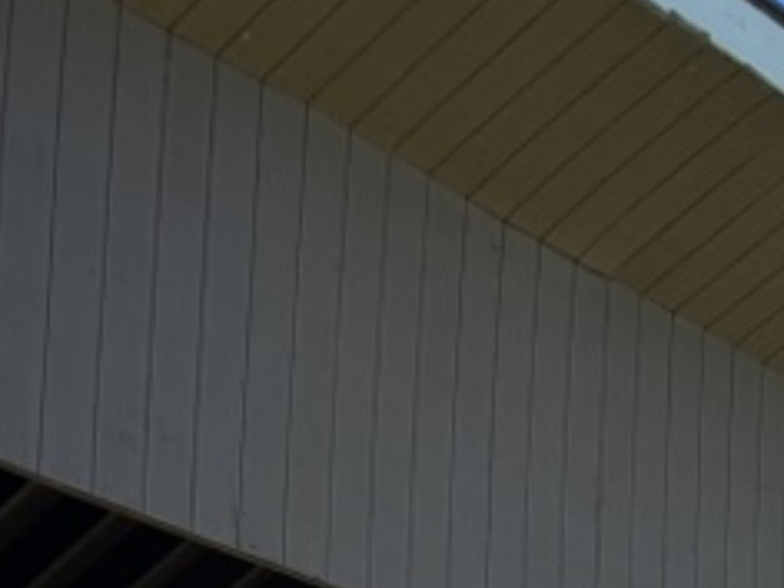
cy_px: 990
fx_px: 2559
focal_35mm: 113
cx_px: 492
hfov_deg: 17.4
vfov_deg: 12.2
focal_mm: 5.7
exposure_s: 1/1295
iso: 50
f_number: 1.5
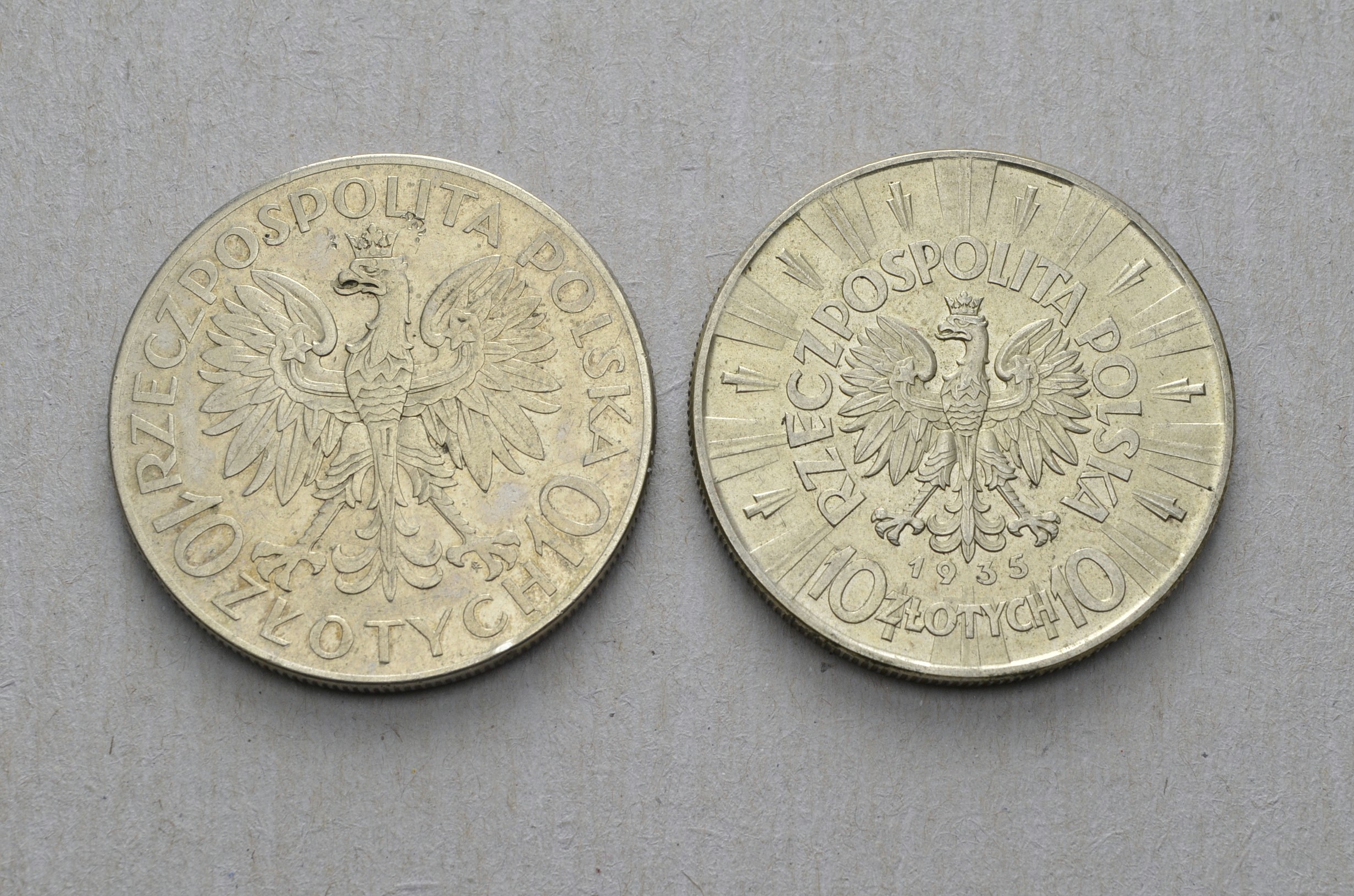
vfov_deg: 17.4
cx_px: 677
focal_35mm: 78
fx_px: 2928
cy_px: 448
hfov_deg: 26.0
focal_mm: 52
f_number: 14
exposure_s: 1/250
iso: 400
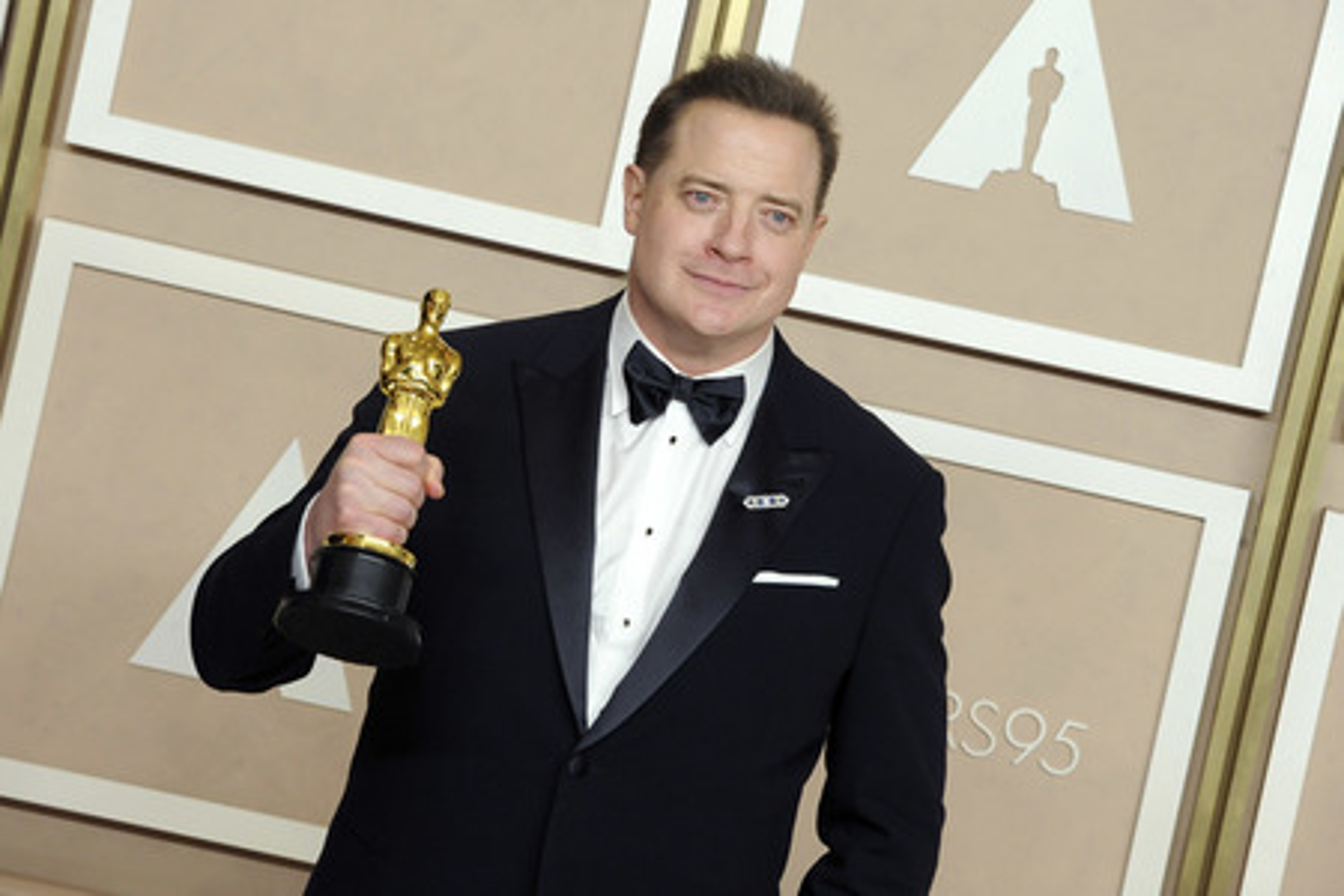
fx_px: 5413
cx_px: 672
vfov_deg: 9.5
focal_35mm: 145
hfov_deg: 14.2
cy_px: 448
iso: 2000
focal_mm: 145
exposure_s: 1/200
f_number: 7.1
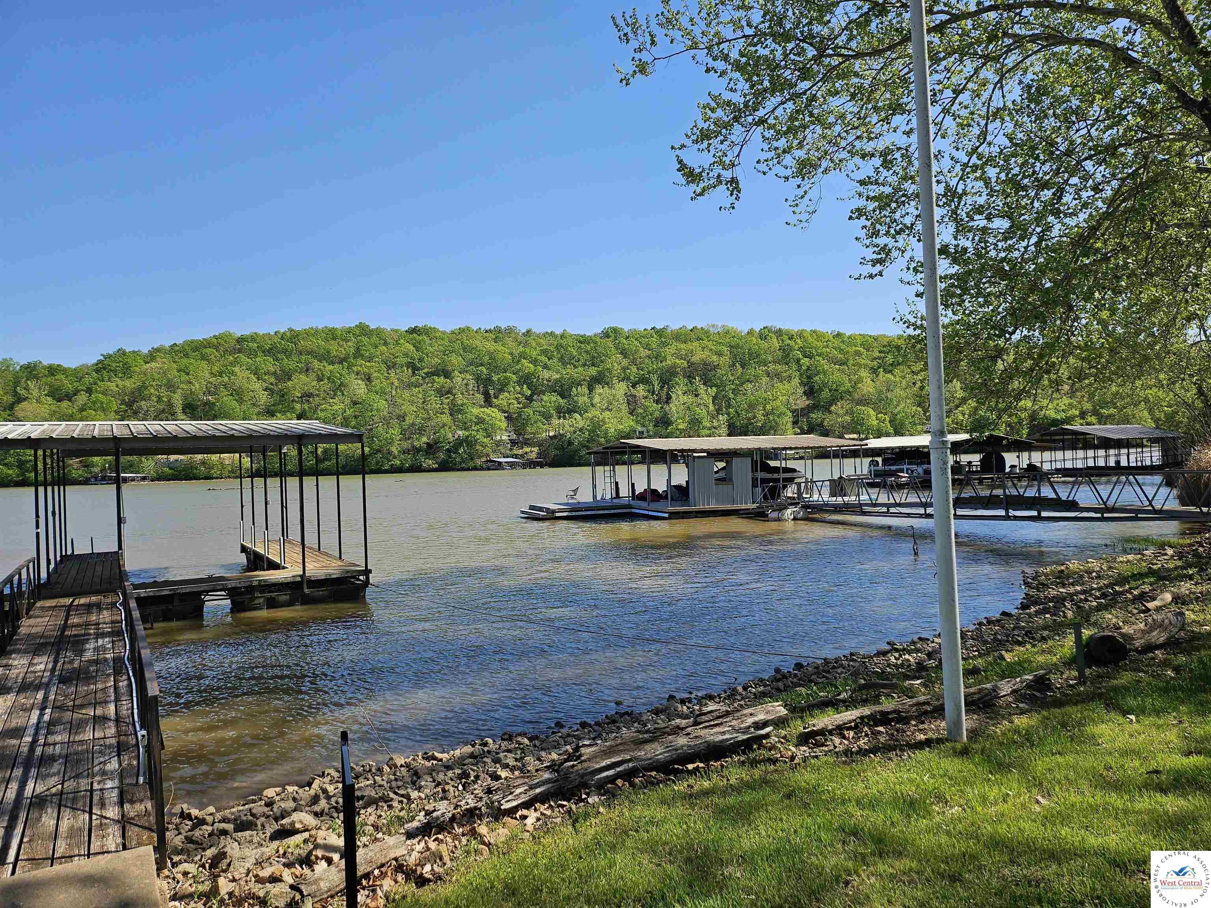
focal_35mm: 24
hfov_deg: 71.6
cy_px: 454
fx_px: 840
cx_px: 606
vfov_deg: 56.8
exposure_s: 1/3474
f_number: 1.8
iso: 50
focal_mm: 5
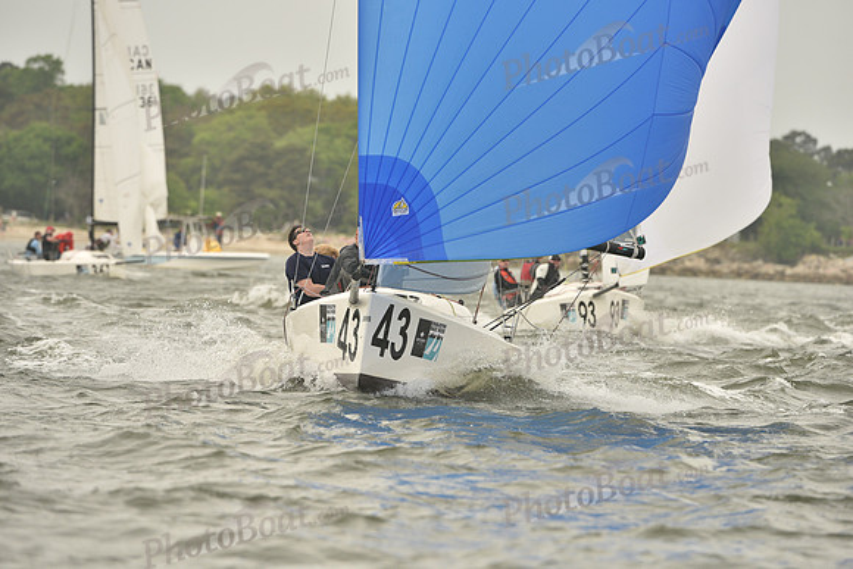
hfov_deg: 5.2
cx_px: 426
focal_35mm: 400
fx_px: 9480
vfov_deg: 3.4
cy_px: 284
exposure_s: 1/1000
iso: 320
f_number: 7.1
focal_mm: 400
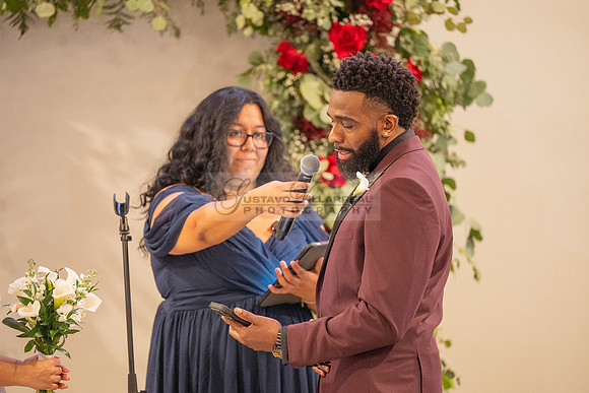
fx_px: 3518
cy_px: 187
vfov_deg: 6.4
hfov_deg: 9.6
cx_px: 272
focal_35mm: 215
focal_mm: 200
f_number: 2.8
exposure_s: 1/125
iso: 1600
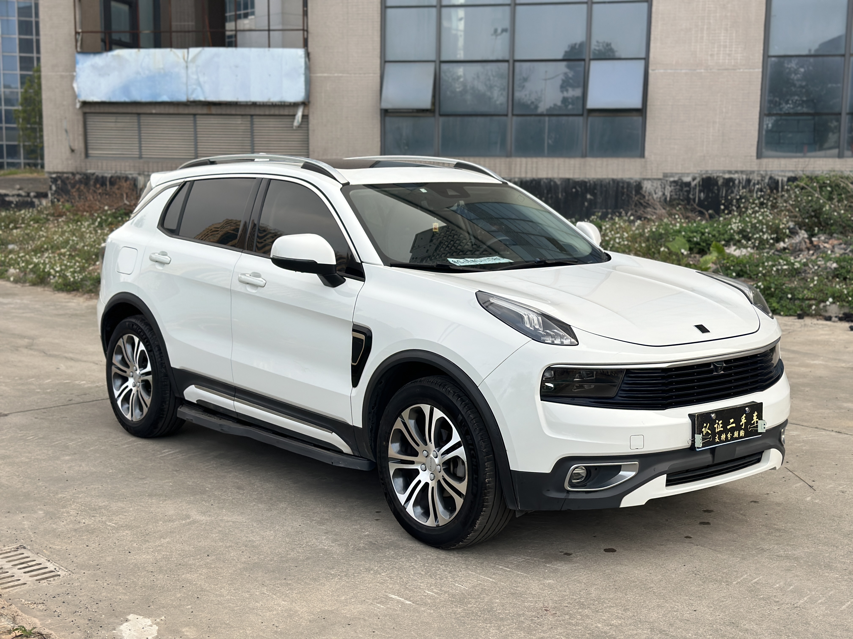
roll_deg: -0.7
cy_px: 320
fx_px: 1183
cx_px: 426
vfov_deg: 30.3
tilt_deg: -7.9
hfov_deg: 39.7
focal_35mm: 48
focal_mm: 6.86
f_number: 1.78
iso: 80
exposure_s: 1/911
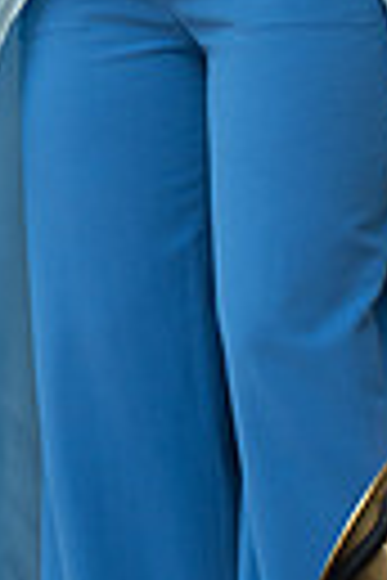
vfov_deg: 3.0
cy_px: -202
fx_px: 11238
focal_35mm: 697
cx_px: 81
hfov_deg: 2.0
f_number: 5.6
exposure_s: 1/640
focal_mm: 200
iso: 800
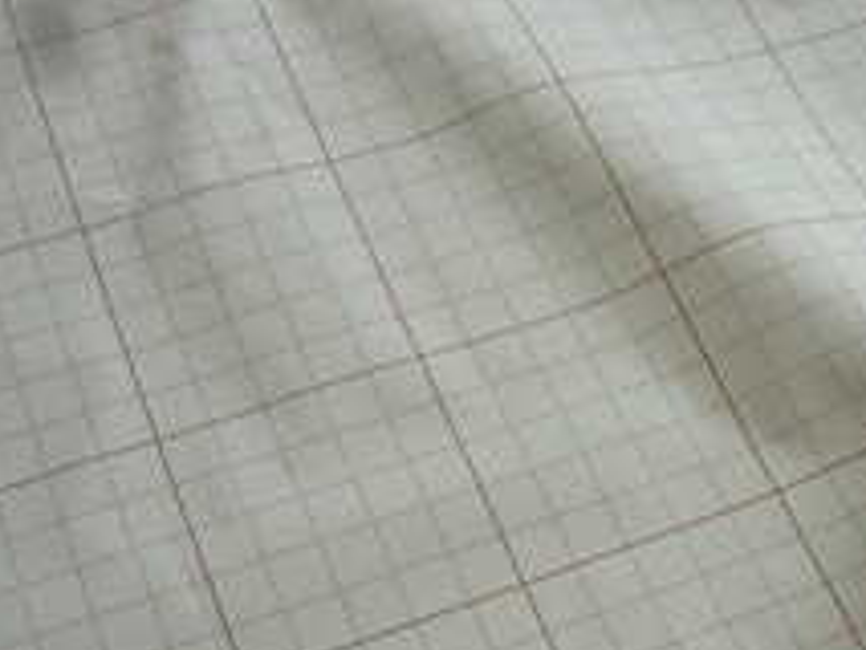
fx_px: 1627
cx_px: 675
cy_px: 473
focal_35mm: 65
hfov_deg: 29.2
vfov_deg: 22.4
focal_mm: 5.5
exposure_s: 1/125
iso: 100
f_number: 2.8
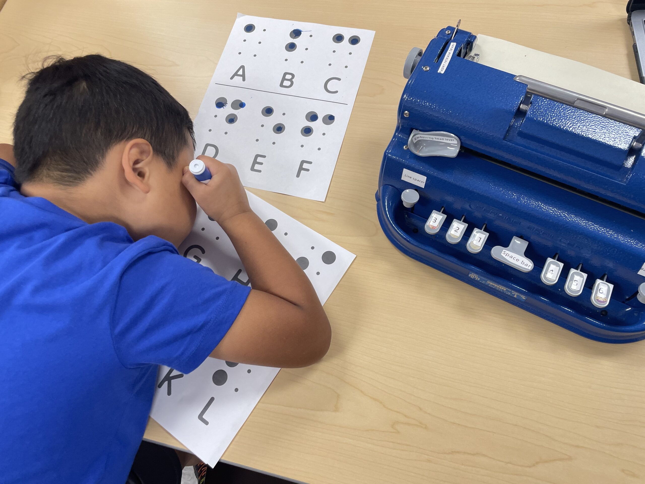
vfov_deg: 53.1
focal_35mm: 26
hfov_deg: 67.3
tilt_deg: -67.1
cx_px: 322
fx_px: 484
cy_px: 242
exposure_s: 1/100
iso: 100
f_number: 1.6
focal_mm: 4.2
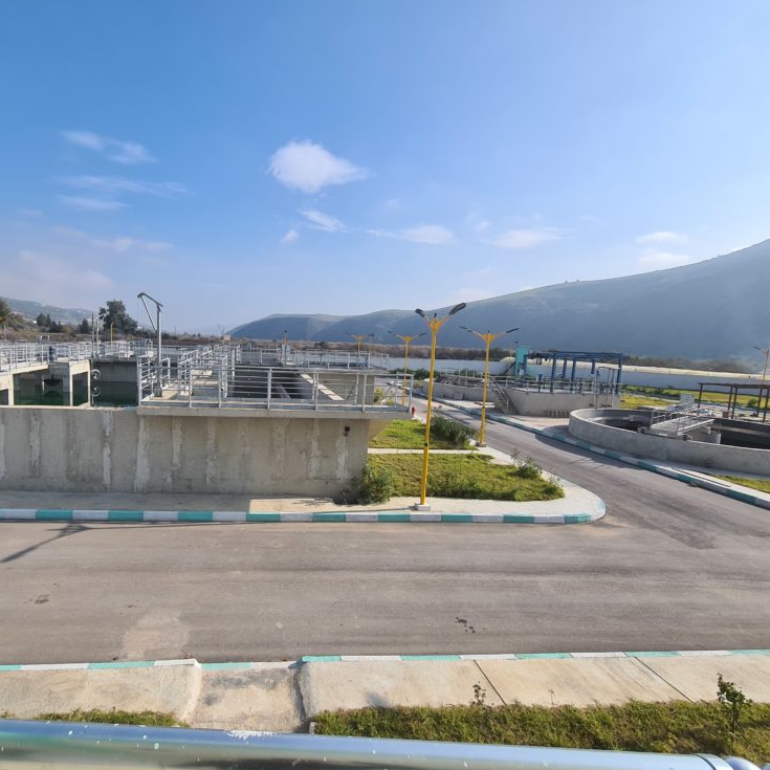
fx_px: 403
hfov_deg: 85.4
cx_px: 279
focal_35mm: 16
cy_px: 382
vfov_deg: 87.4
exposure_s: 1/1800
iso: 50
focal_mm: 2.2
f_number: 2.2
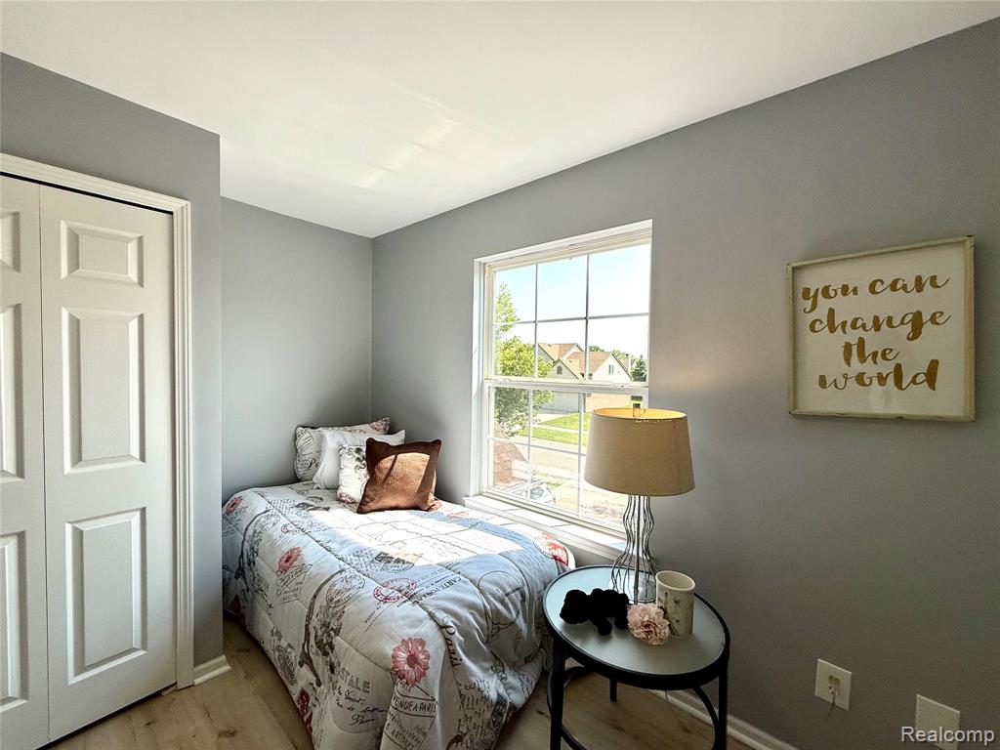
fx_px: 404
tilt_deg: -1.3
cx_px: 500
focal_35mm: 14
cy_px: 375
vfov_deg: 85.7
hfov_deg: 102.1
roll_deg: -1.3
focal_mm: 2.22
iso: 50
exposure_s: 1/1001
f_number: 2.2
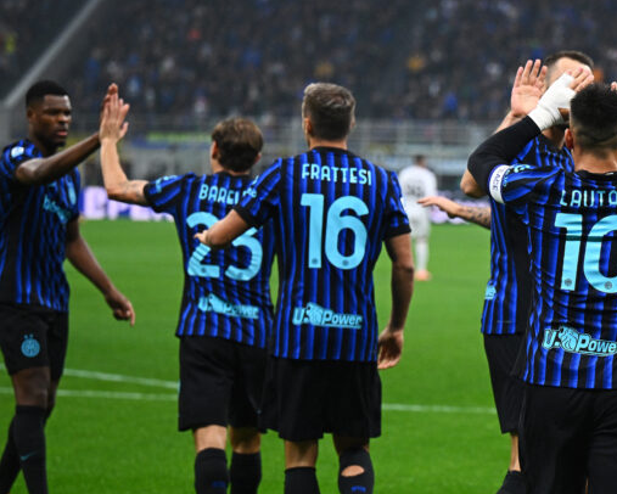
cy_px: 297
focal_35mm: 180
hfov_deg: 10.6
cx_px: 584
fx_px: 3288
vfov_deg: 8.6
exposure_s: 1/1600
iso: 1600
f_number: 2.8
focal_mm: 95
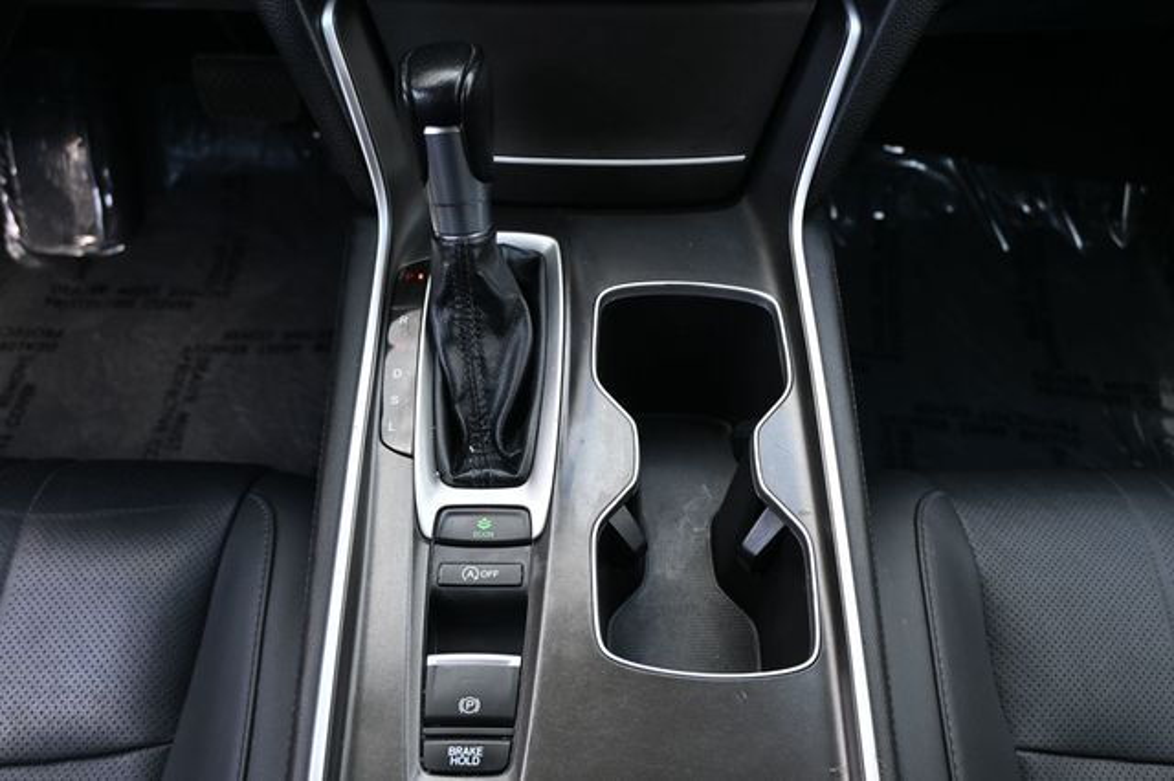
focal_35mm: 29
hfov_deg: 63.2
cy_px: 390
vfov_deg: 44.6
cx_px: 587
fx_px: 953
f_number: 3.8
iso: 400
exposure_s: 1/160
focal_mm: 19.5
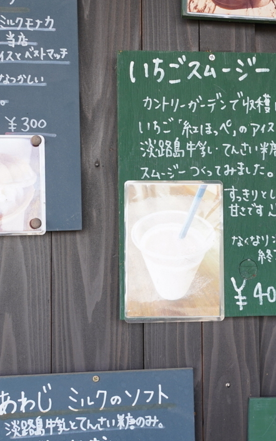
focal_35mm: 71
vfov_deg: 29.0
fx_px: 854
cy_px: 198
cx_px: 219
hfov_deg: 18.2
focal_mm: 41
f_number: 4.5
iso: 320
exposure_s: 1/100
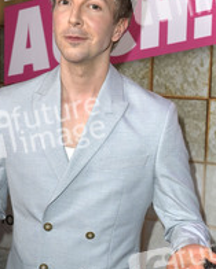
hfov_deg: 17.8
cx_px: 74
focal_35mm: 86
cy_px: 199
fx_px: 687
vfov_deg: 22.0
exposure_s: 1/200
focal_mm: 45
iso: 500
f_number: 5
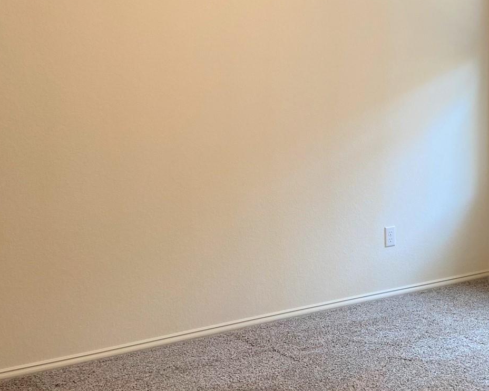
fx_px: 810
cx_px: 339
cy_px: 211
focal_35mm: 56
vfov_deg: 27.1
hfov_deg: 33.2
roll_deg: +1.0
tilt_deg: -9.5
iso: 125
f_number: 1.8
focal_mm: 4.25
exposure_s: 1/60
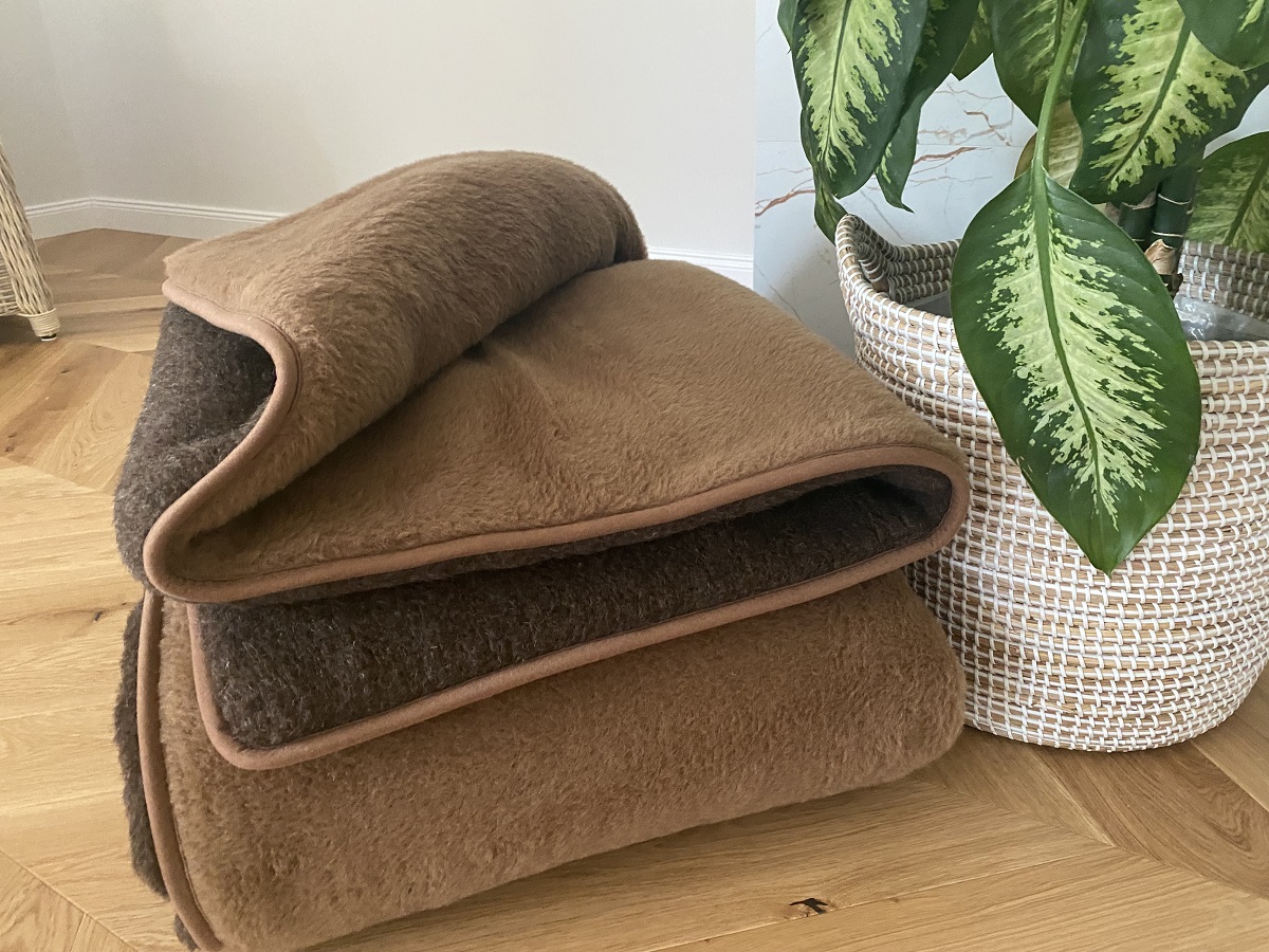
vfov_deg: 53.1
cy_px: 476
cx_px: 634
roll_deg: +2.5
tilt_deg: -23.9
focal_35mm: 26
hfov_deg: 67.3
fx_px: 953
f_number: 1.8
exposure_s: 1/41
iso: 500
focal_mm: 4.25
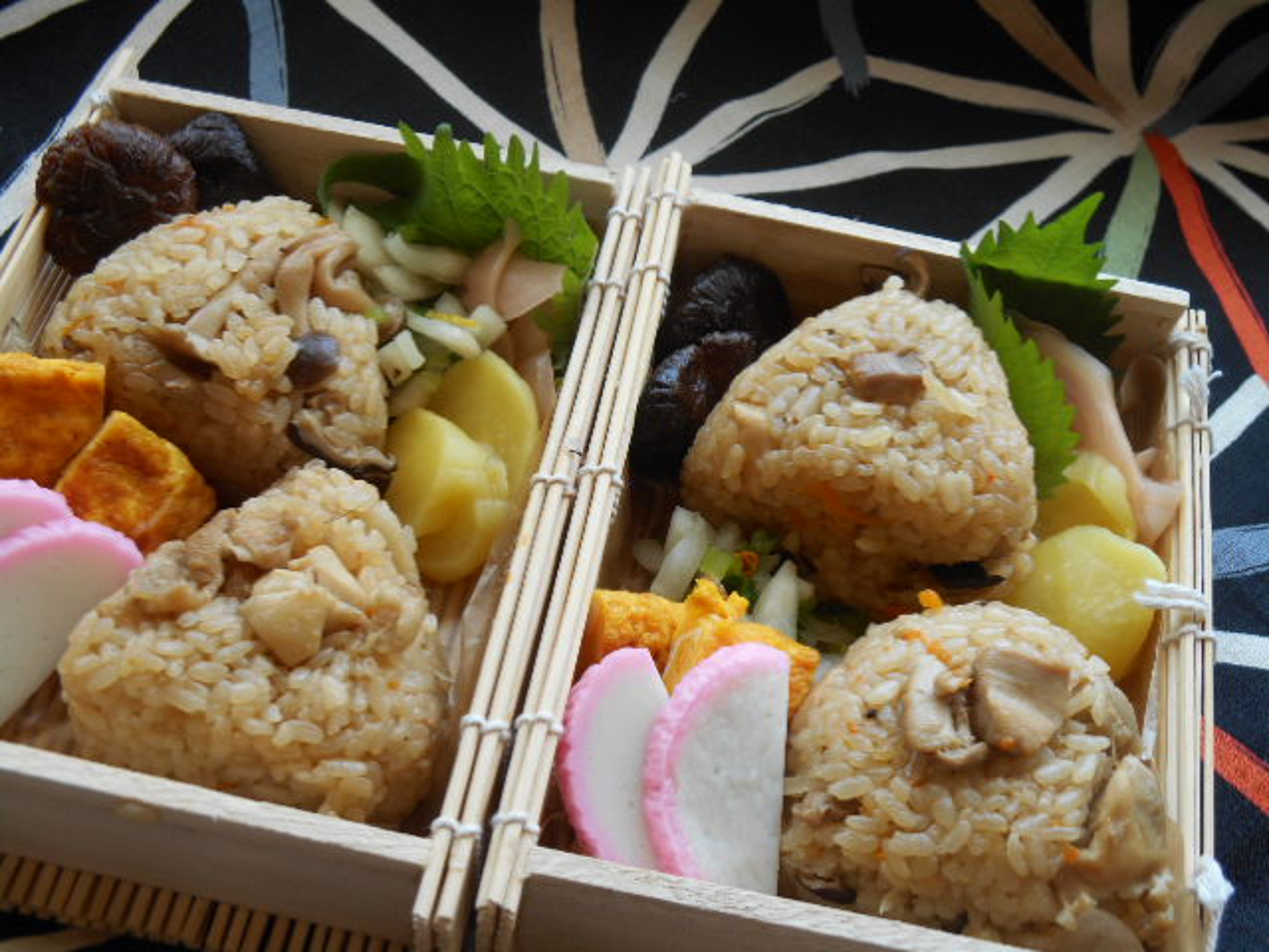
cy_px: 476
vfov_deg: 31.5
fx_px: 1686
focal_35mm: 46
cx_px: 634
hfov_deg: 41.2
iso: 125
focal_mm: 8.3
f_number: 4
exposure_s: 1/30
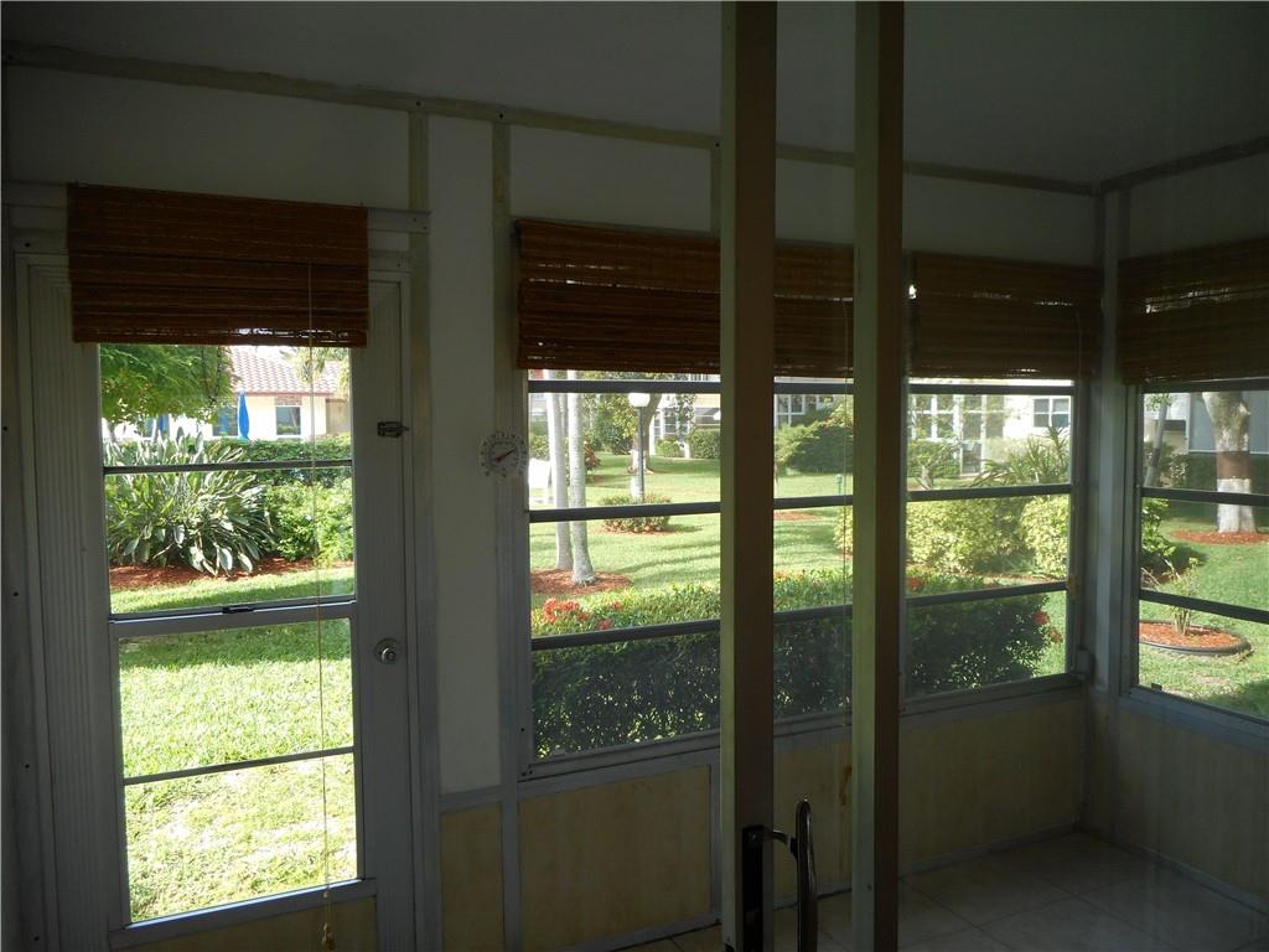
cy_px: 476
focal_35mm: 25
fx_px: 916
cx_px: 634
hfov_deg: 69.4
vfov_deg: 54.9
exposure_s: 1/60
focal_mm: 4.5
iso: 80
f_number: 3.7
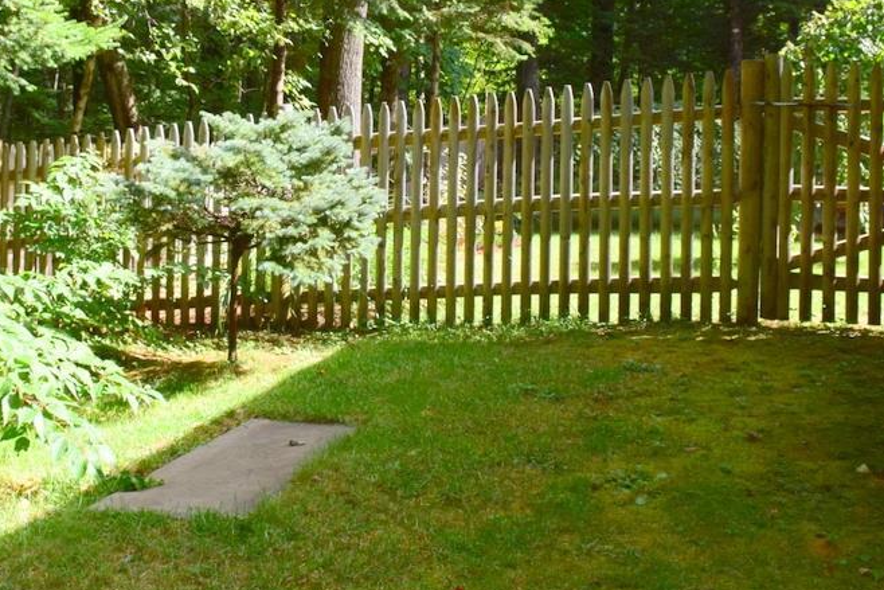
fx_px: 1031
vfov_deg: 31.4
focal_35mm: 42
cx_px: 335
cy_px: 154
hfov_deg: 46.0
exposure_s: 1/160
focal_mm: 18
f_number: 10
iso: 400
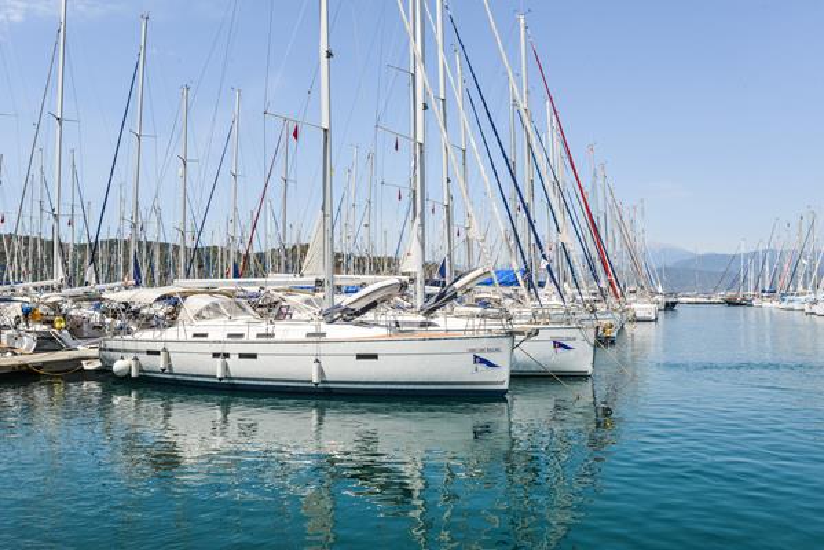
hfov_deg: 61.9
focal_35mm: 30
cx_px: 412
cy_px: 275
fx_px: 687
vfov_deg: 43.7
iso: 500
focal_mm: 30
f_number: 13
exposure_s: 1/640
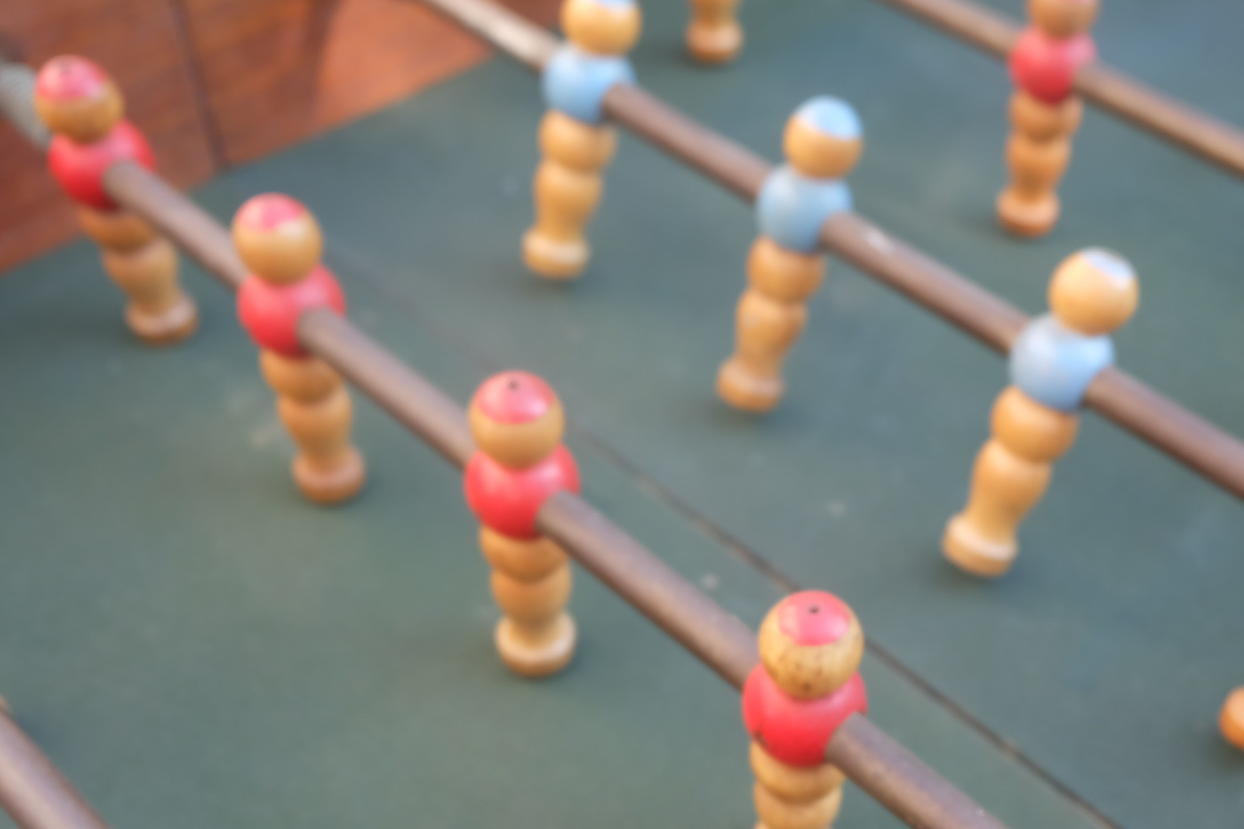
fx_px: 1486
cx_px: 827
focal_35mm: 43
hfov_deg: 44.8
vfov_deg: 30.8
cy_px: 596
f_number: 4.5
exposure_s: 1/70
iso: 200
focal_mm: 19.2
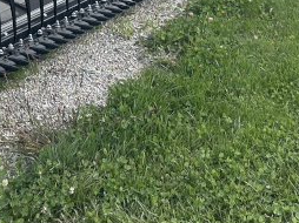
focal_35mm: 82
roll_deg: +1.0
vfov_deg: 16.6
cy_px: -92
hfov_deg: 23.3
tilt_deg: -9.5
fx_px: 708
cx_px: 39
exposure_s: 1/2008
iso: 50
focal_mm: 5.7
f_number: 1.5
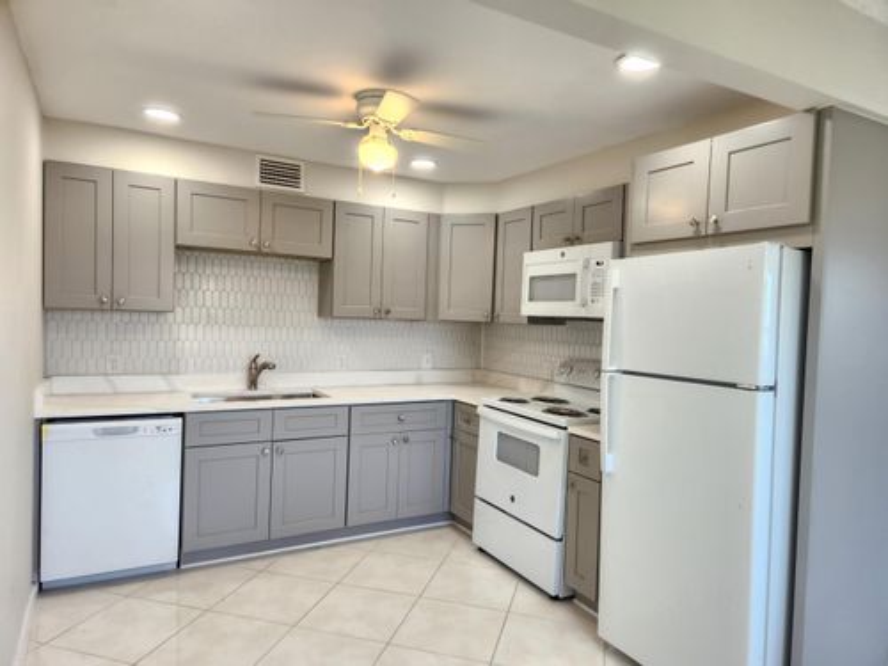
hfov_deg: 73.9
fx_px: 590
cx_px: 444
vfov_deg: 58.9
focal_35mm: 23
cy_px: 333
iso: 100
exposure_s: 1/120
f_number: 1.8
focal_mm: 5.4
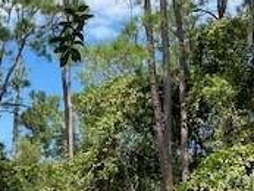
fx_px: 705
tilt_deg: +9.8
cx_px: -122
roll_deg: -1.3
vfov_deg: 15.2
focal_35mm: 96
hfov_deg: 18.3
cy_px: 181
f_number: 1.8
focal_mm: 4.25
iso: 32
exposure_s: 1/1093
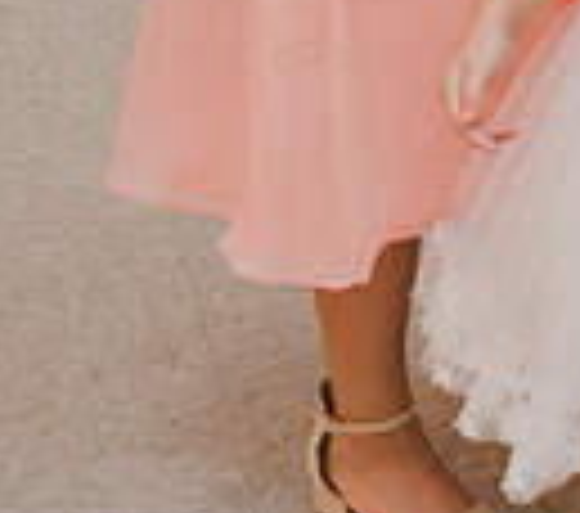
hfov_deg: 14.9
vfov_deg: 13.3
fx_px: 2021
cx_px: 935
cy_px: -351
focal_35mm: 113
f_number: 4
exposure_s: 1/60
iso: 3200
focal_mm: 24
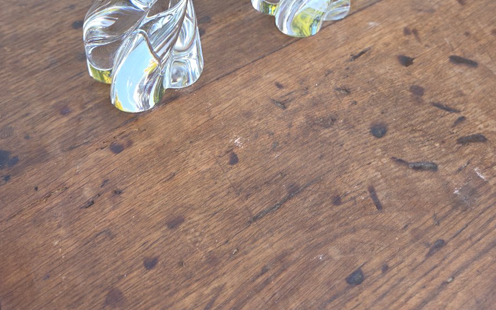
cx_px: 251
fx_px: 446
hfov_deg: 58.2
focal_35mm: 33
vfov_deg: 34.9
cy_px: 2
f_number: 1.8
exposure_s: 1/132
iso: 25
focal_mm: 5.4
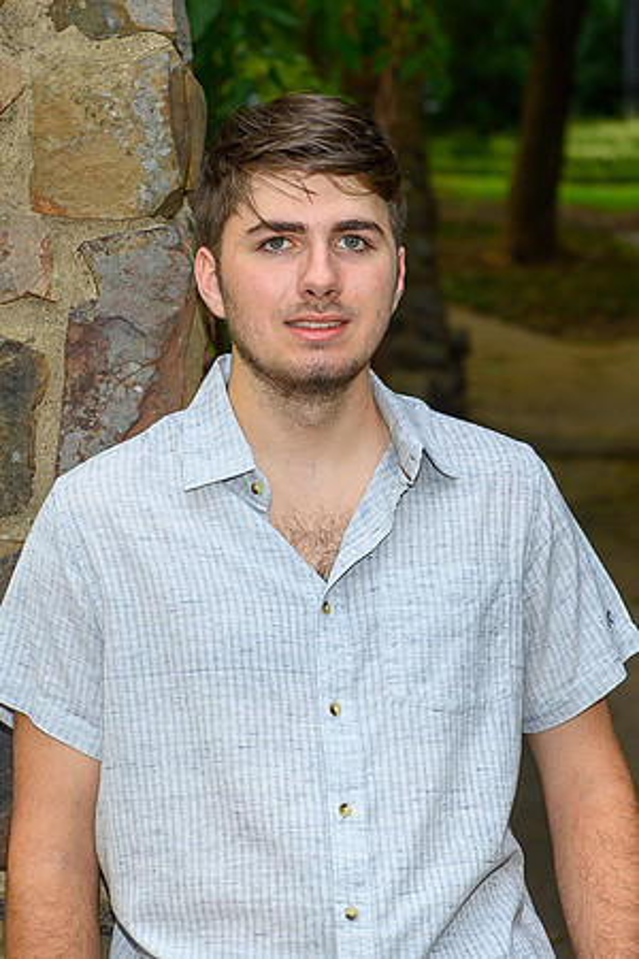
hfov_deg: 10.2
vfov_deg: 15.3
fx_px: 3579
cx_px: 312
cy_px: 464
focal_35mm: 134
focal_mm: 70
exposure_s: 1/80
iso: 200
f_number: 5
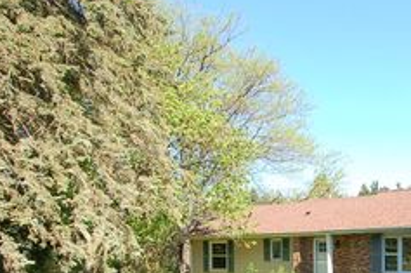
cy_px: 264
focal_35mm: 38
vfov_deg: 32.5
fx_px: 433
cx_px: 387
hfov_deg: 45.0
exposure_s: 1/160
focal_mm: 12
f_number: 6.3
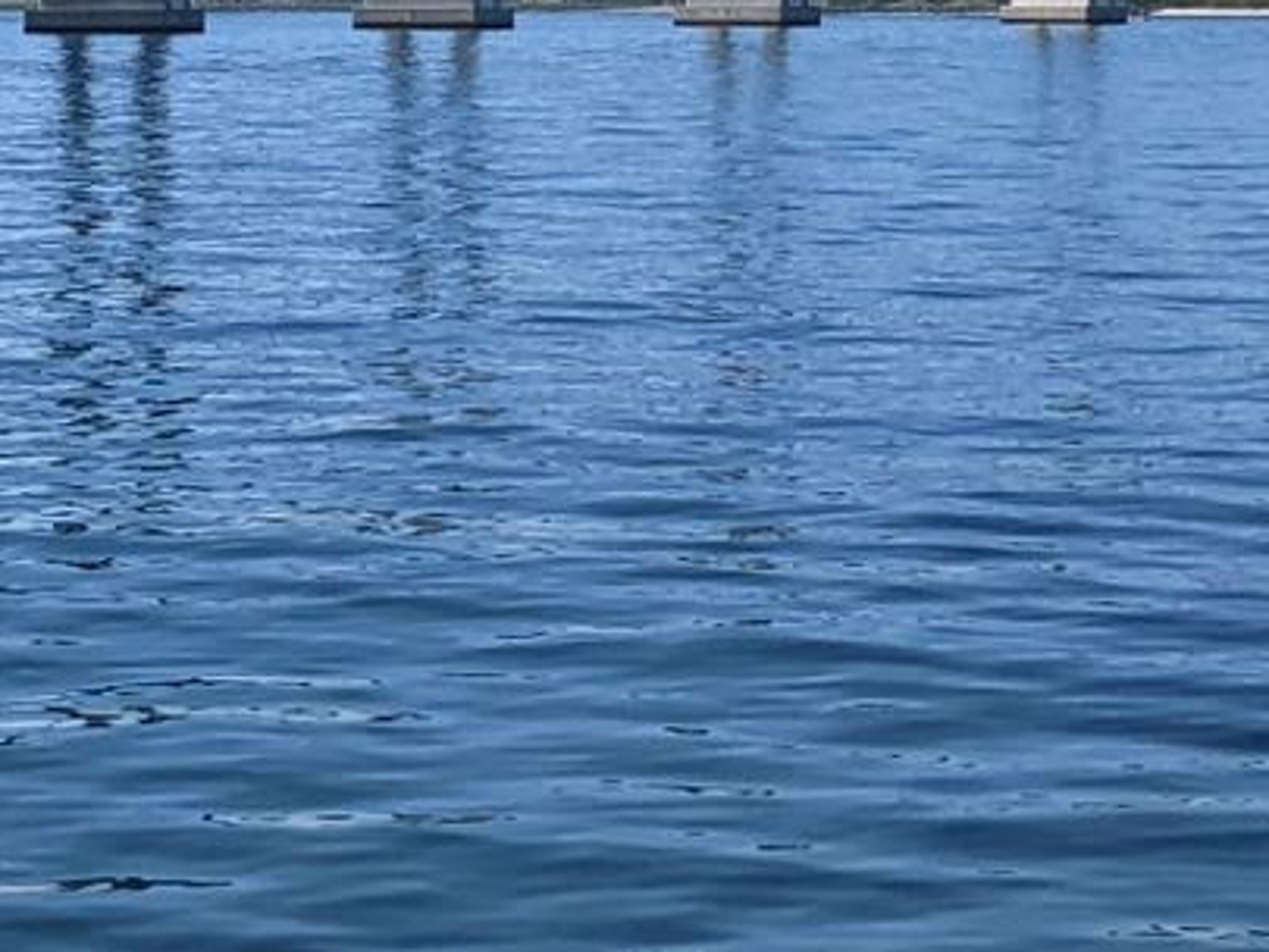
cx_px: 241
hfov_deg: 15.3
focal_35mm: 128
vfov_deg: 11.2
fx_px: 4694
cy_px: -379
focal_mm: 4.38
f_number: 1.73
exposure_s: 1/5882
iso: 76
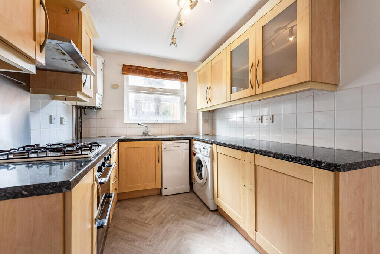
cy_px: 127
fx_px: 148
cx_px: 190
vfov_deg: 81.3
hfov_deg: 104.2
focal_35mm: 14
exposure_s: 1/30
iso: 320
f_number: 7.1
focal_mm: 14
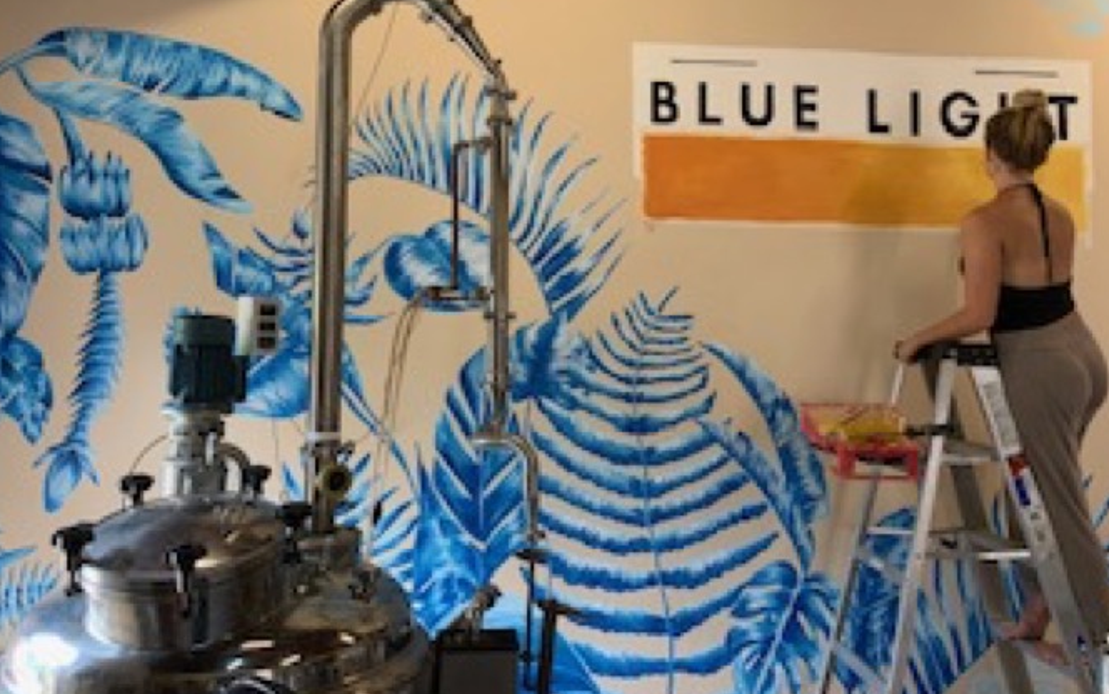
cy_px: 286
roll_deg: -1.0
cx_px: 567
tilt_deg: +3.3
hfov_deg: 64.6
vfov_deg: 43.0
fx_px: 877
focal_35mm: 29
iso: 64
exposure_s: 1/50
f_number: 1.8
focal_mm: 4.25
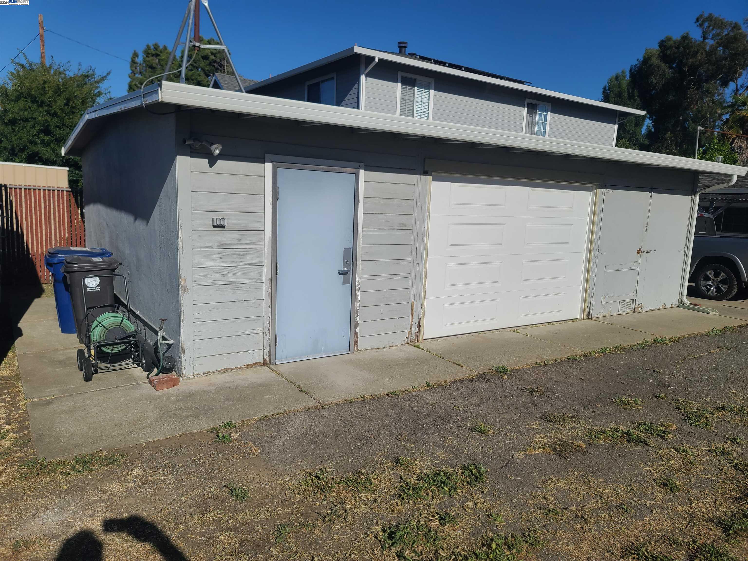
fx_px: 540
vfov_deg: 54.9
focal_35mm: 25
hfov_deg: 69.4
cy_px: 280
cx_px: 374
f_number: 1.8
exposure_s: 1/2614
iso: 16
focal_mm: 7
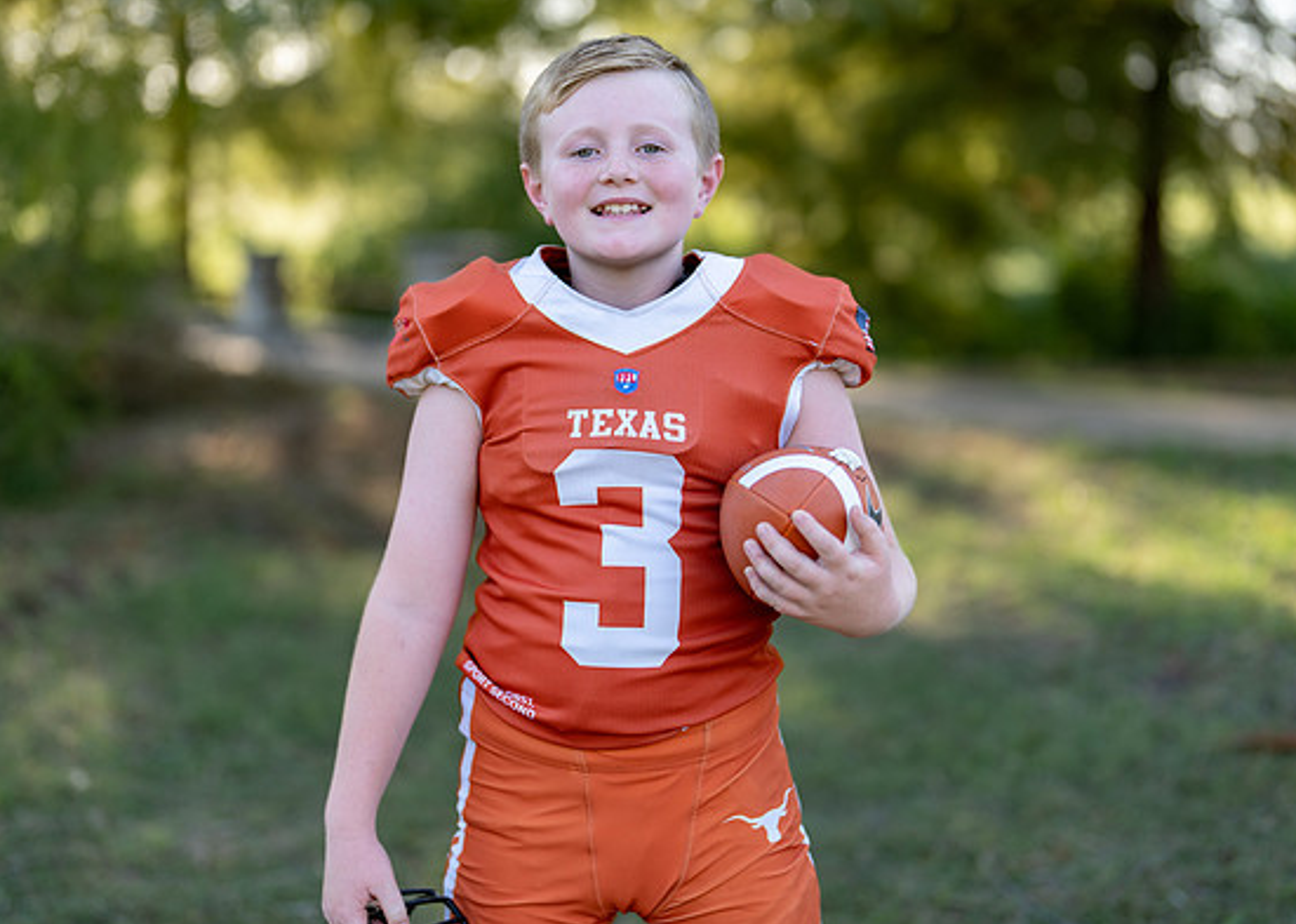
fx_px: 2134
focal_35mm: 58
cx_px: 643
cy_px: 420
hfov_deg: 33.8
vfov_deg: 24.4
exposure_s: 1/1250
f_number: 1.2
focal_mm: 50
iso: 100
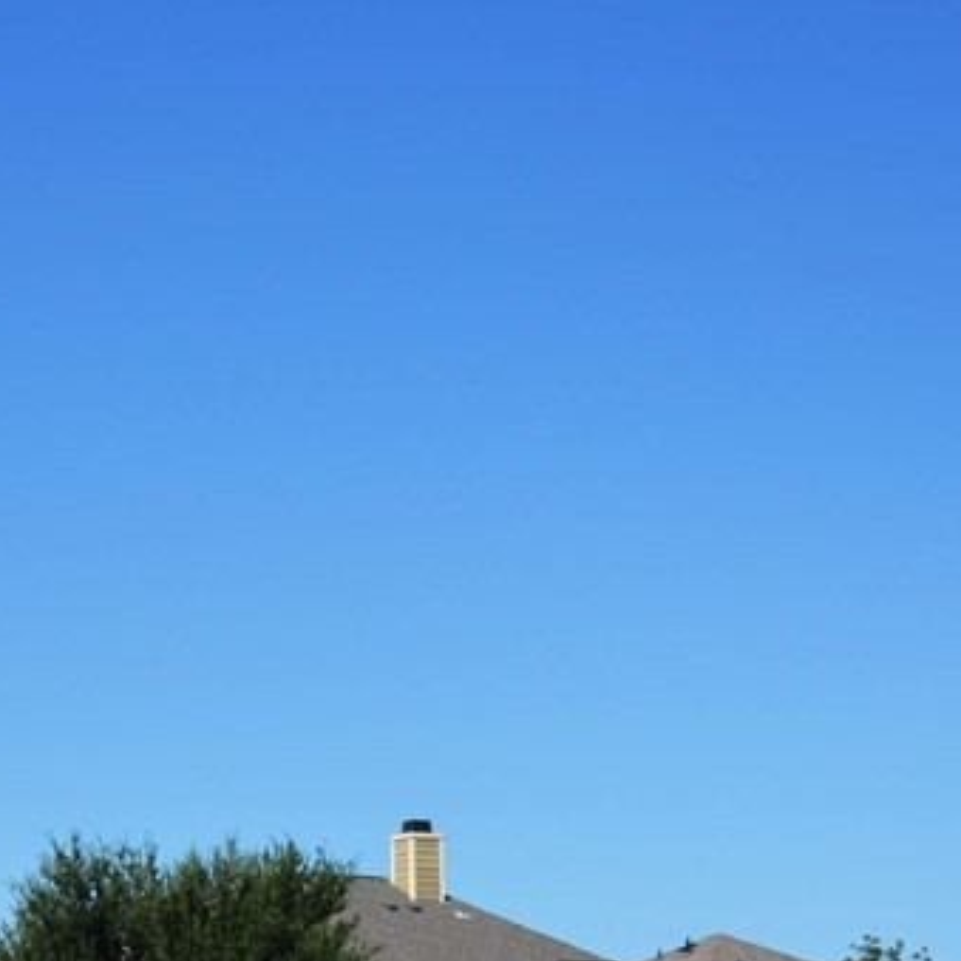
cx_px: 169
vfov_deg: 17.0
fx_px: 3078
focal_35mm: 98
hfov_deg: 17.6
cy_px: 1151
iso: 200
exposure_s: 1/2000
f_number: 4
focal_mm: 24
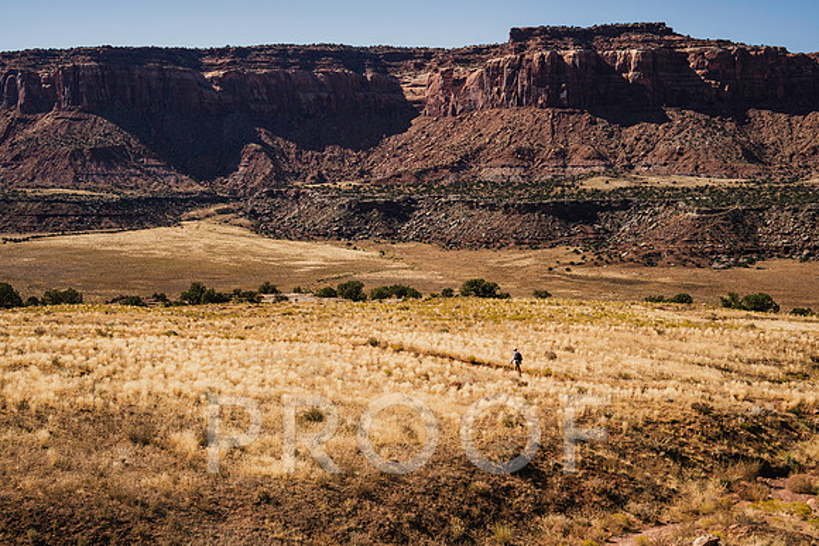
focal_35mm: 63
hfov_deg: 31.9
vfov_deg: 21.6
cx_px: 410
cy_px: 273
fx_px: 1434
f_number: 7.1
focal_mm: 63
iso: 160
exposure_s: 1/640
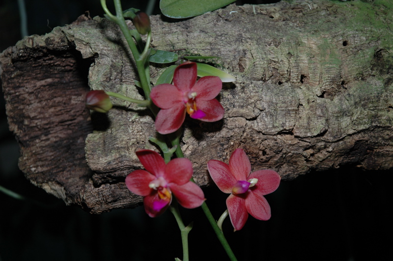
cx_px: 196
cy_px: 130
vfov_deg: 16.5
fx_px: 899
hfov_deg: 24.7
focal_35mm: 82
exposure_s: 1/60
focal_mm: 55
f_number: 4.5
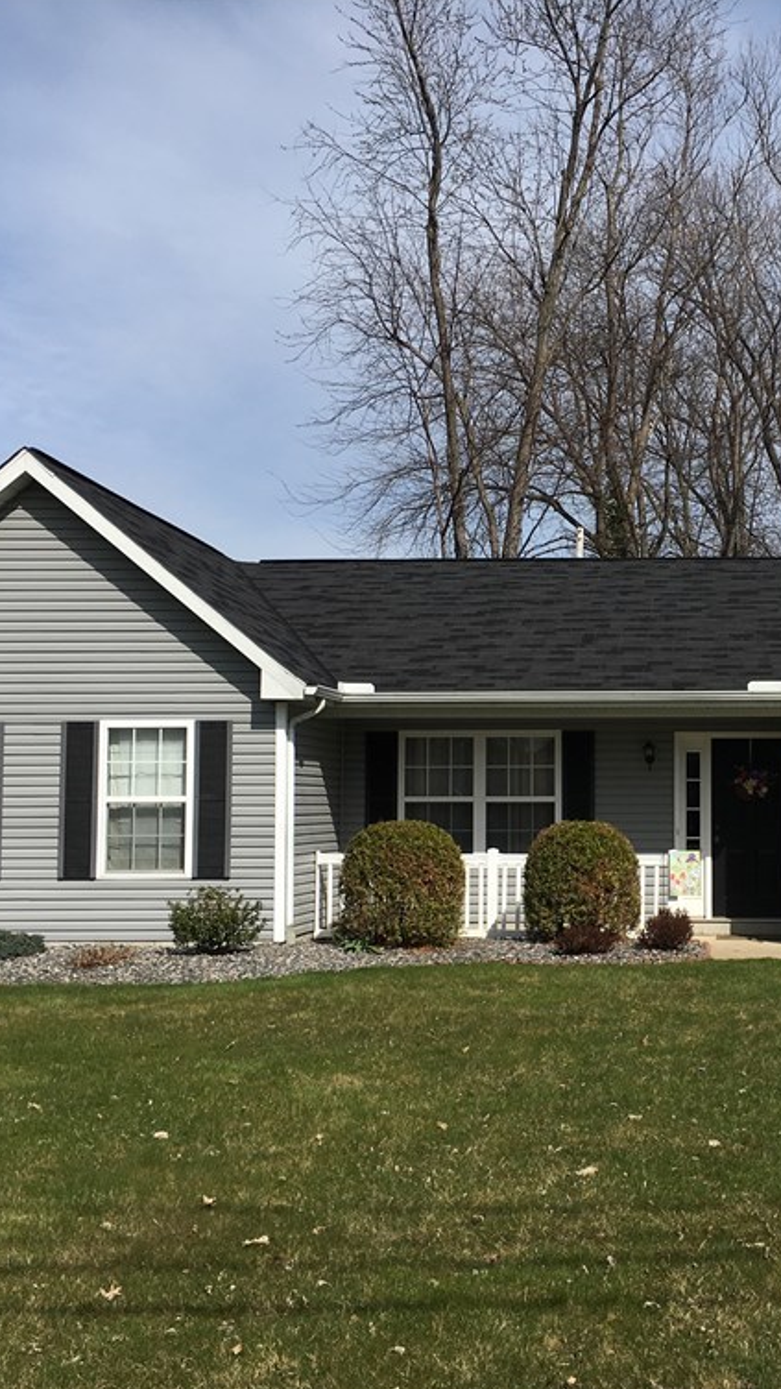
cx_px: 628
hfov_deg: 27.2
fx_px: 1583
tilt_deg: +3.6
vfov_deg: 47.4
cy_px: 702
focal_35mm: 43
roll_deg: -0.8
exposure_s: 1/2564
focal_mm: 4.15
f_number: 2.2
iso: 25
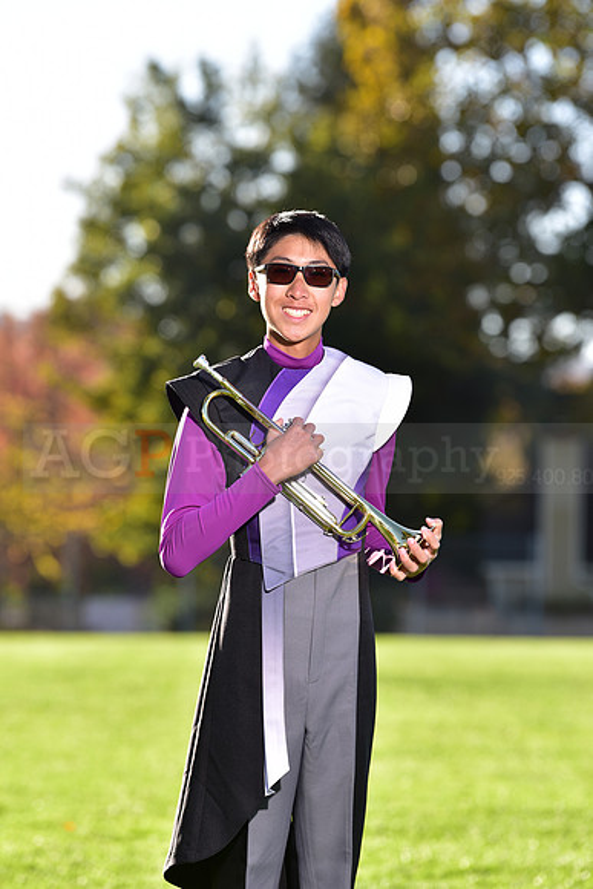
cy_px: 444
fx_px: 4938
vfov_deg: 10.3
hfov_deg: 6.9
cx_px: 296
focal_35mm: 200
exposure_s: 1/200
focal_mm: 200
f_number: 5
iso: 80
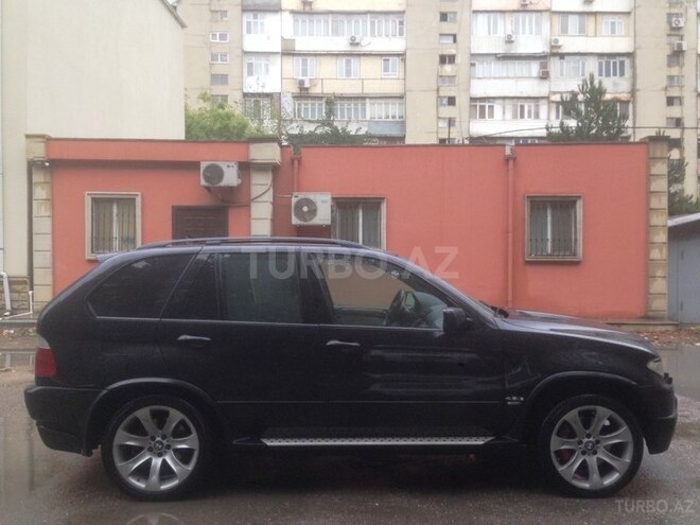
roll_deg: -1.6
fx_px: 667
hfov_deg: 55.4
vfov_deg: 42.9
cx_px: 350
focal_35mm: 33
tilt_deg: -1.3
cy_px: 262
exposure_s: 1/120
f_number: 2.4
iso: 80
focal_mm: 4.12
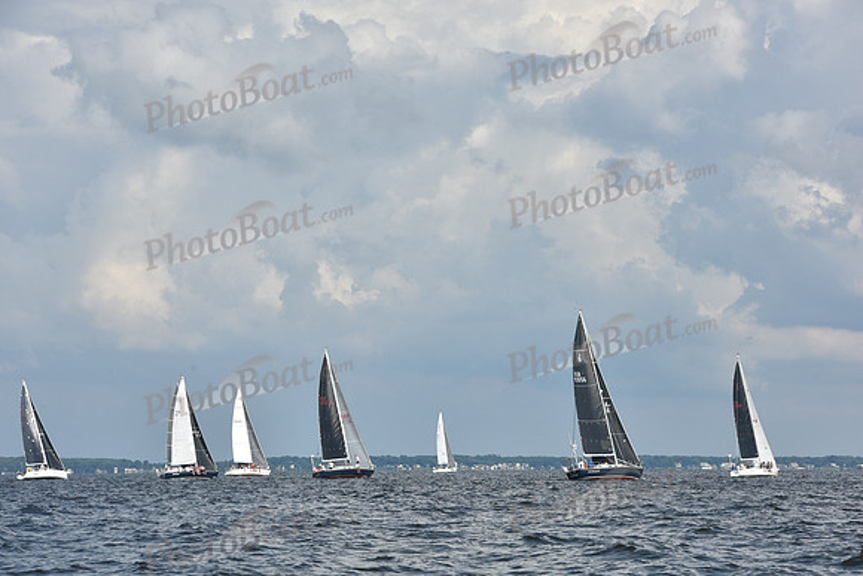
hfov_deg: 16.4
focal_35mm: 125
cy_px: 288
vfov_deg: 11.0
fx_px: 2997
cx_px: 432
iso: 250
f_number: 10
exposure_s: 1/1000
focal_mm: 125
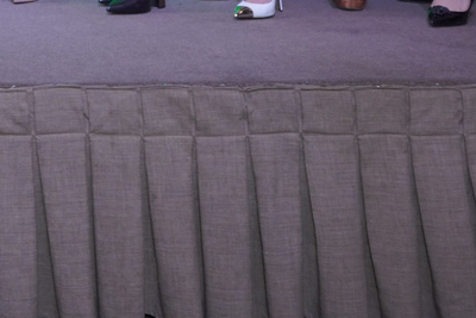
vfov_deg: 12.4
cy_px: -464
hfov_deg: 20.0
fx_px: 1124
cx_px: -278
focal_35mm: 85
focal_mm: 17
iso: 800
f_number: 2.8
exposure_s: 1/160
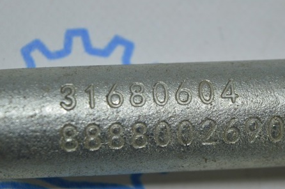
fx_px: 885
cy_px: 113
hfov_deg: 18.3
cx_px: 159
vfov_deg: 12.2
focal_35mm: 112
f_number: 5.6
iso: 400
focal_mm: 52
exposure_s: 1/40
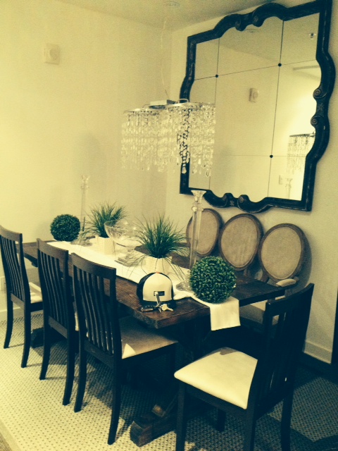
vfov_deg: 52.6
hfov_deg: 40.7
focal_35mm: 35
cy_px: 226
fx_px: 456
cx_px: 169
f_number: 2.4
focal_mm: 4.28
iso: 800
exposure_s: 1/15
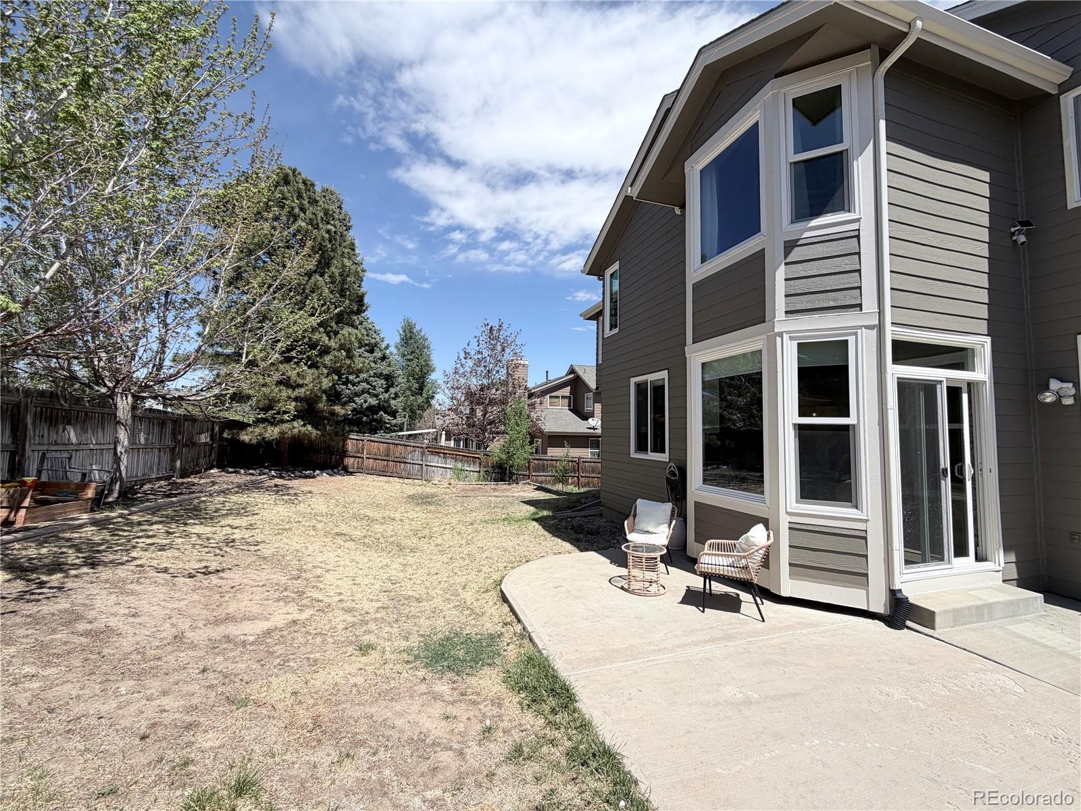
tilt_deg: +4.3
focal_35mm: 14
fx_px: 437
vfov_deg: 85.7
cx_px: 540
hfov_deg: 102.1
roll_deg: -0.5
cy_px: 406
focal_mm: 2.22
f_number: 2.2
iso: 20
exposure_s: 1/942
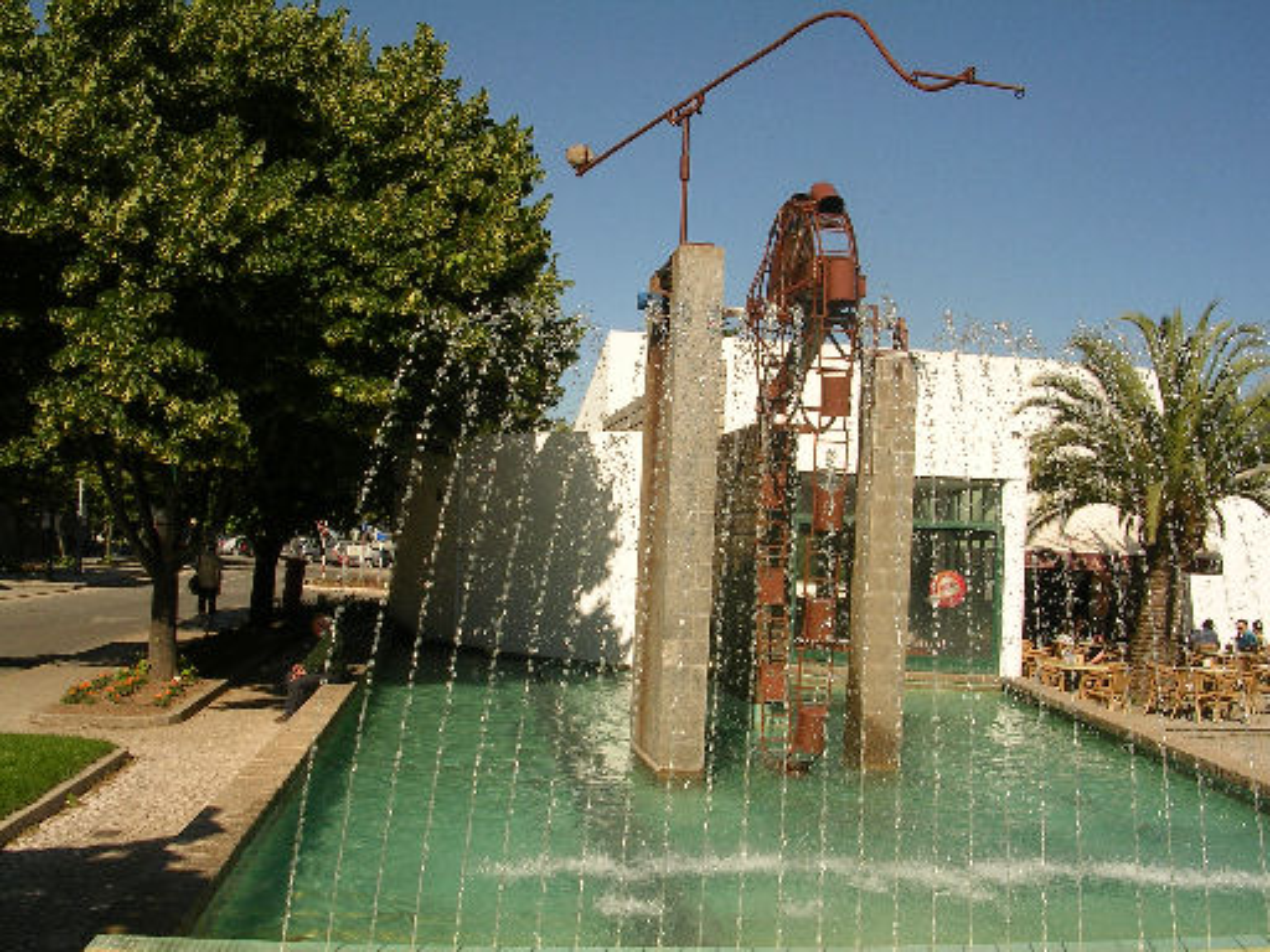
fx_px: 1394
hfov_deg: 49.0
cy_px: 476
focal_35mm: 38
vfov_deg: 37.7
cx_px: 635
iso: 50
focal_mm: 5.8
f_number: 5.6
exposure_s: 1/387
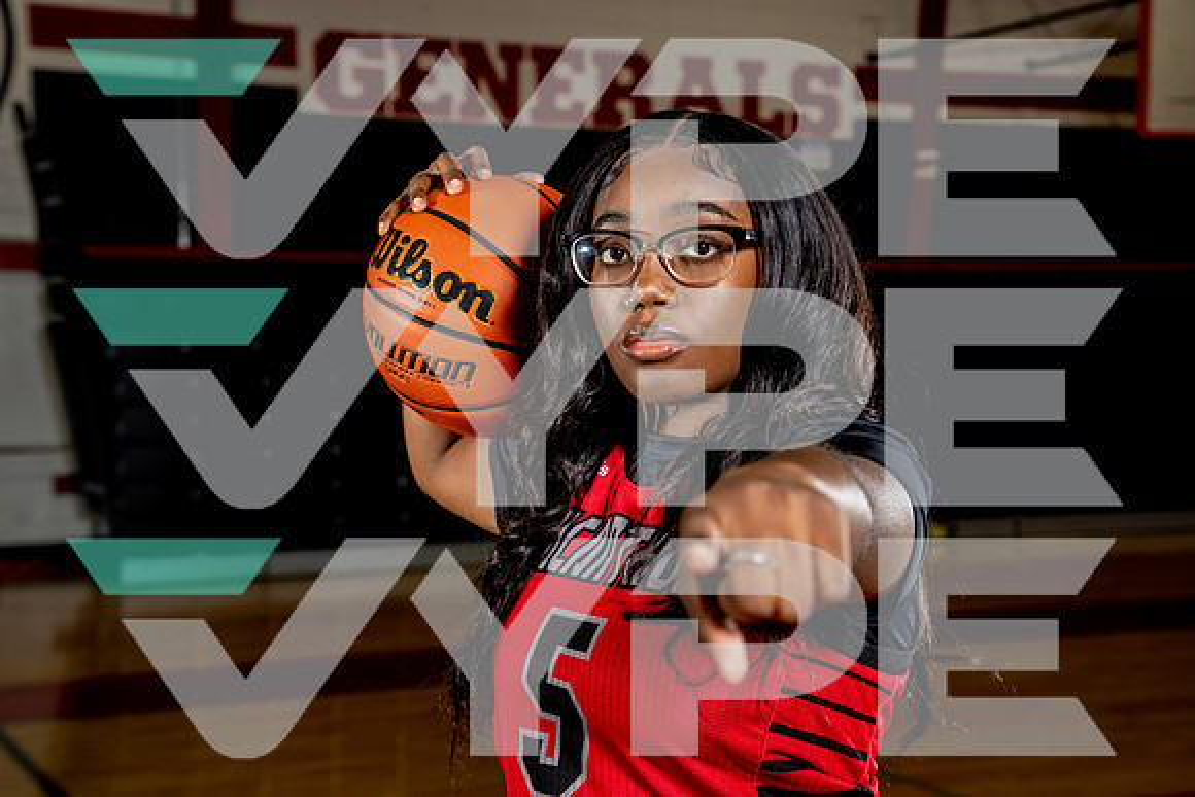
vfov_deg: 22.6
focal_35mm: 60
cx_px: 598
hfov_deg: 33.4
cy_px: 398
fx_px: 1992
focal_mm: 60
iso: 320
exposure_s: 1/250
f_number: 6.3
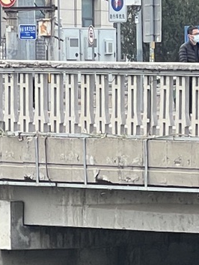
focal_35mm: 435
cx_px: 400
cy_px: 544
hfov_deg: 3.4
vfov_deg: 4.5
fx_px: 3330
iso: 32
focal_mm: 9
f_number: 2.8
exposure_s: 1/204
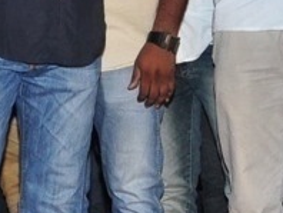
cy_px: -117
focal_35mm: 152
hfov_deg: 12.3
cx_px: -137
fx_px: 1248
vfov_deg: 9.5
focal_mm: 21
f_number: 10
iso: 640
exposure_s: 1/125
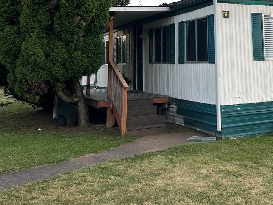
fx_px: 371
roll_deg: +1.0
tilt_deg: +6.5
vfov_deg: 29.5
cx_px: 201
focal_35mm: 47
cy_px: 18
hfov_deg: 39.5
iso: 64
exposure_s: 1/231
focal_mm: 6.86
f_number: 1.78
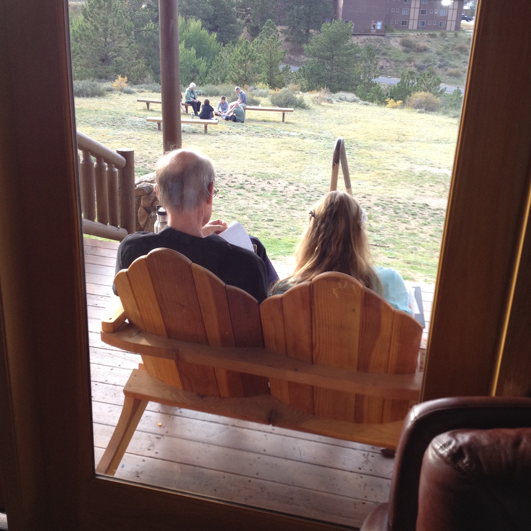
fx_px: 729
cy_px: 262
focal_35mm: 42
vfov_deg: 40.0
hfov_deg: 40.0
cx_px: 263
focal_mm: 4.28
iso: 100
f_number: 2.4
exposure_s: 1/120
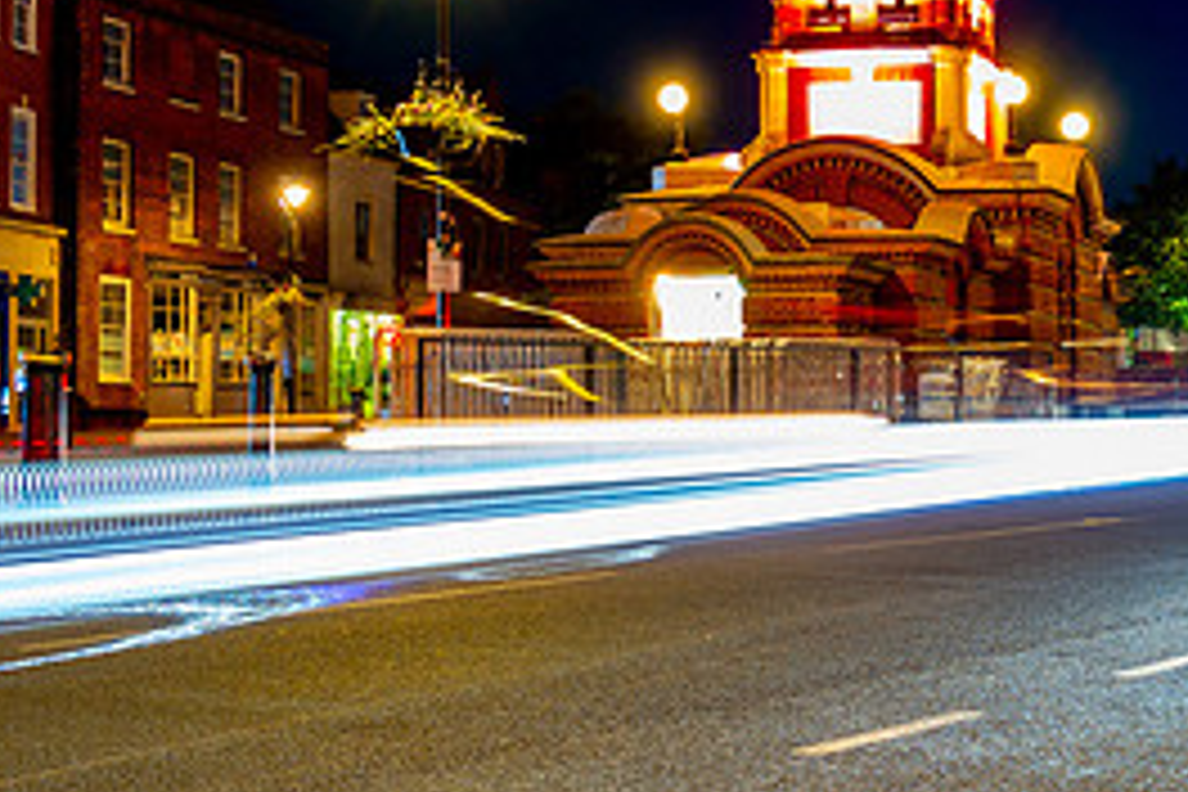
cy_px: 343
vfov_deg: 17.5
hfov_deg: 25.5
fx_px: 2574
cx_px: 951
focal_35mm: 78
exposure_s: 4
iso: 125
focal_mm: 8.8
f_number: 4.5
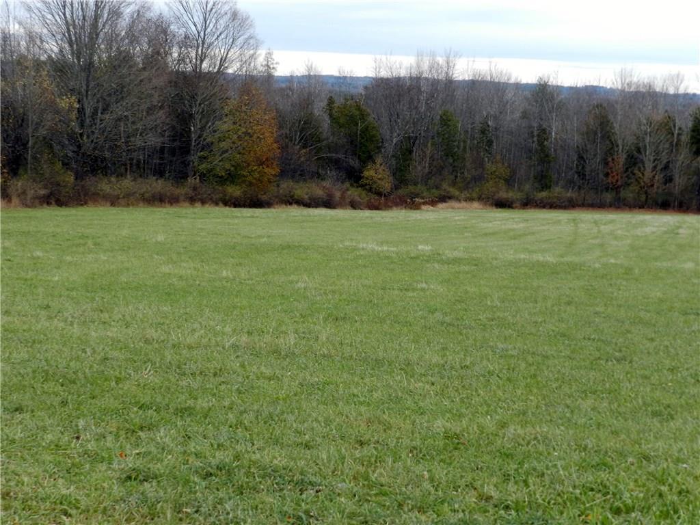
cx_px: 350
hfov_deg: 36.2
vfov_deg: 27.5
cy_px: 262
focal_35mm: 53
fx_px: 1072
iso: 160
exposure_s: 1/160
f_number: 4.4
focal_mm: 9.4
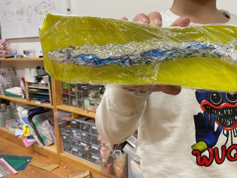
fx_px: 260
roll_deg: +2.1
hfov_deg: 48.5
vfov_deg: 37.5
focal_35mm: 38
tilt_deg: -4.6
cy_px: 64
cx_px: 147
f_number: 1.8
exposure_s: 1/120
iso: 64
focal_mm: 3
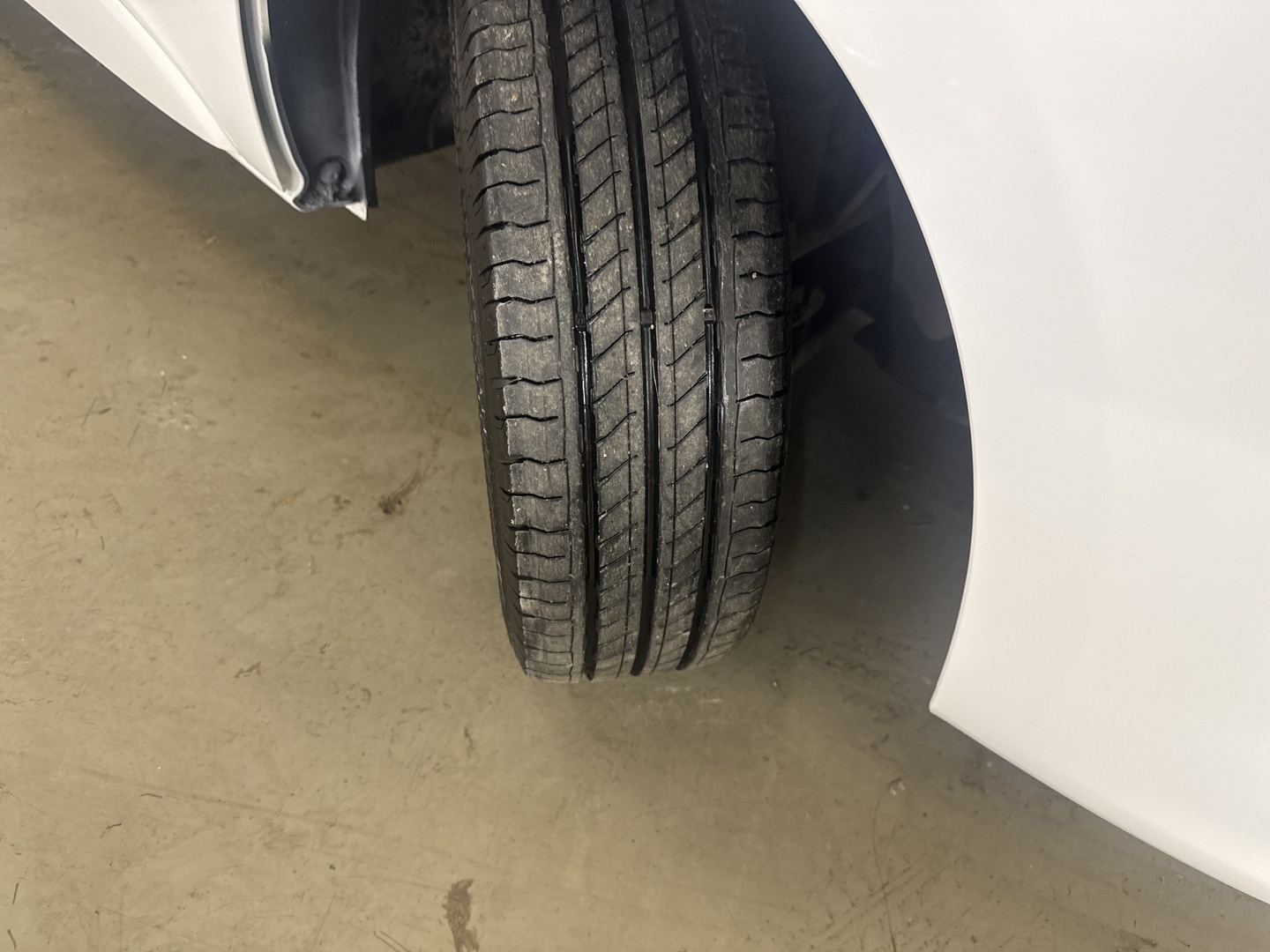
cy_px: 476
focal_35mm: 24
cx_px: 635
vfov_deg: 56.8
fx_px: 881
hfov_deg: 71.6
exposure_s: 1/56
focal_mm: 6.76
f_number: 1.78
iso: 250
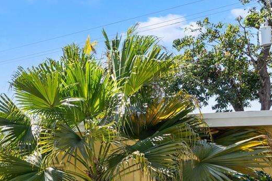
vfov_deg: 20.0
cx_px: -94
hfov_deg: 25.9
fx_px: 491
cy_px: 201
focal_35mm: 65
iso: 100
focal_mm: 21
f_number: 13
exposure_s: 1/60
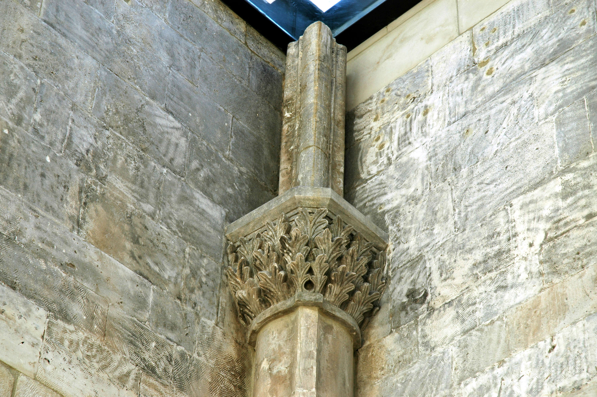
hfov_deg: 19.5
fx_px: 1740
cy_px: 198
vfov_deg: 13.0
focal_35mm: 105
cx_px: 298
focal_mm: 70
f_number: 7.1
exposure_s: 1/160
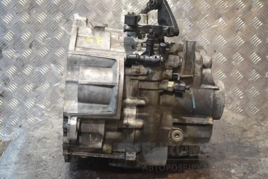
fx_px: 447
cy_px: 90
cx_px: 134
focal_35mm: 60
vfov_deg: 22.6
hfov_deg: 33.4
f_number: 5.3
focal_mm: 40
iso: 3200
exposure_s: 1/80
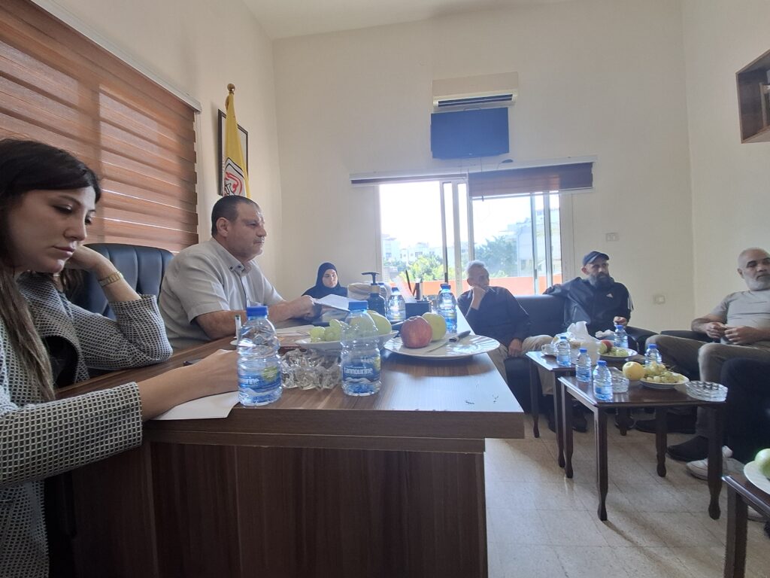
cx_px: 385
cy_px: 289
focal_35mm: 16
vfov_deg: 78.1
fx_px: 356
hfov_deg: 94.5
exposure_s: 1/60
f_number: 2.2
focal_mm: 1.64
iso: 40
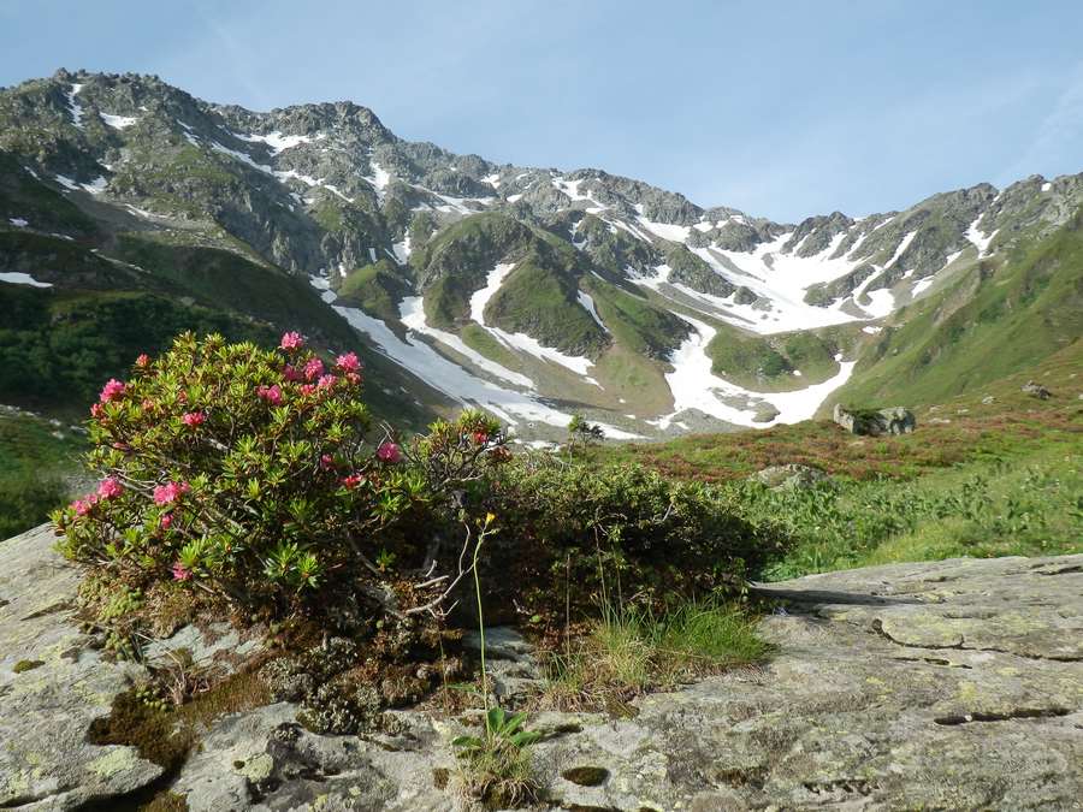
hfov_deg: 38.9
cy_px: 406
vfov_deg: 29.7
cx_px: 542
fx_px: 1533
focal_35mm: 49
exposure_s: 1/320
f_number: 4
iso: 80
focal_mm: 8.9
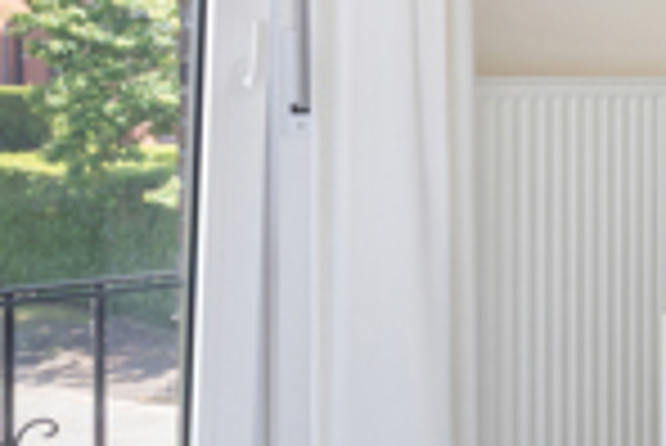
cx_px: 1310
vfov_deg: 19.8
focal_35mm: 68
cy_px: 81
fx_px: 1259
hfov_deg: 19.1
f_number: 11
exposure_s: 1/30
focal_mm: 14
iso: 250
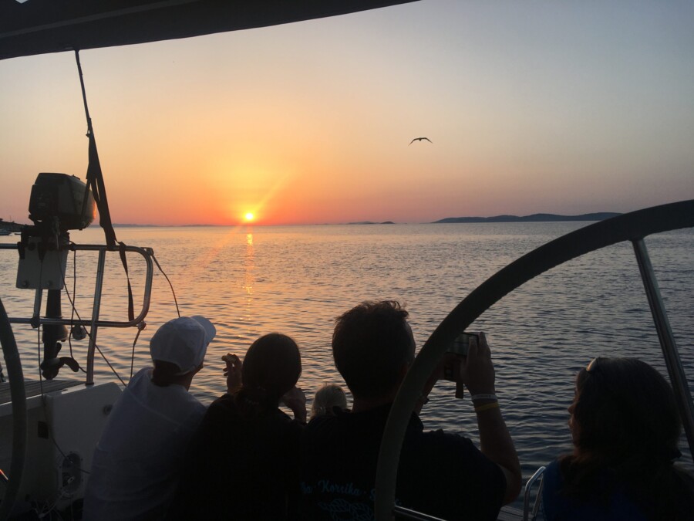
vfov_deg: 48.2
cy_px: 260
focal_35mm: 29
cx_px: 347
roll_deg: +0.8
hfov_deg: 61.7
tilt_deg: -4.7
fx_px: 581
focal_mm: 4.15
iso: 25
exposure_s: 1/396
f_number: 2.2
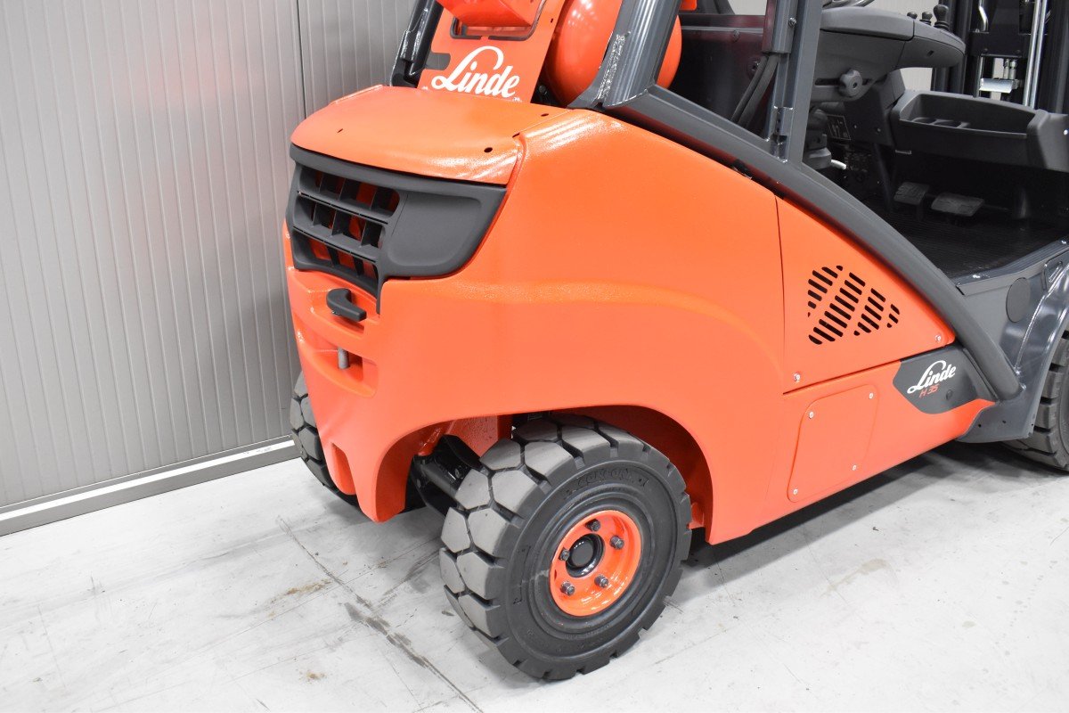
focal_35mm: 34
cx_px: 534
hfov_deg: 55.1
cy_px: 356
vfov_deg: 38.4
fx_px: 1024
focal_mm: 23
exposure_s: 1/20
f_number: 5
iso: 1600
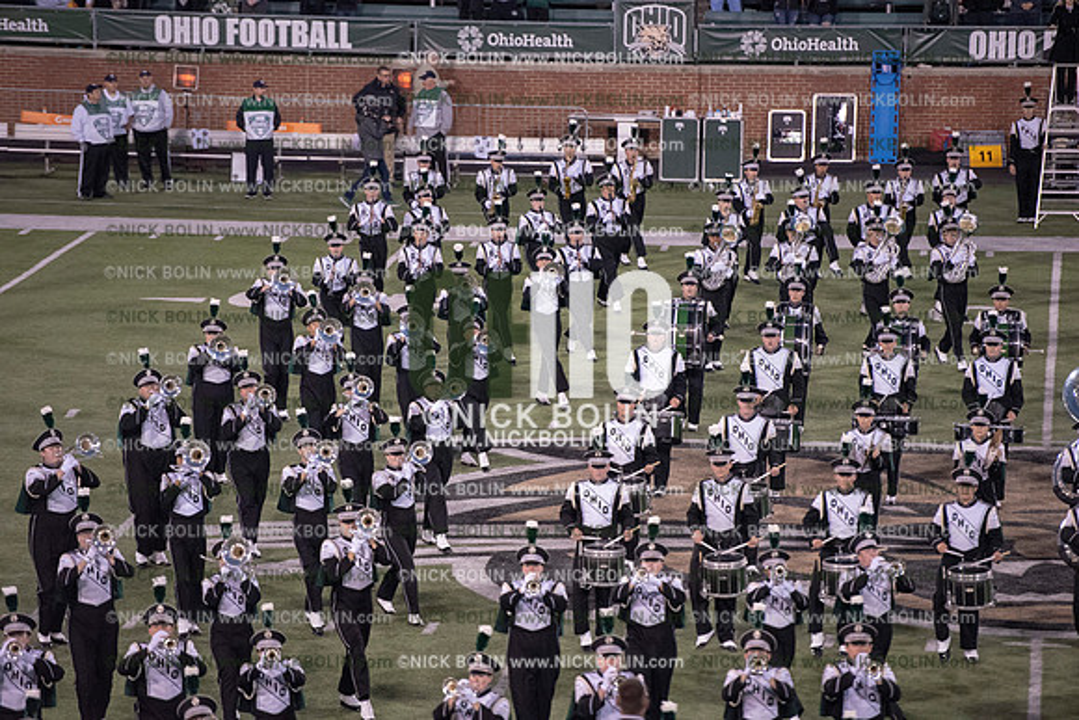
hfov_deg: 10.3
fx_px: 5996
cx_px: 540
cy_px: 360
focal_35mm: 200
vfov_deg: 6.9
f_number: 3.2
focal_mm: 200
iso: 5000
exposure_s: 1/1250
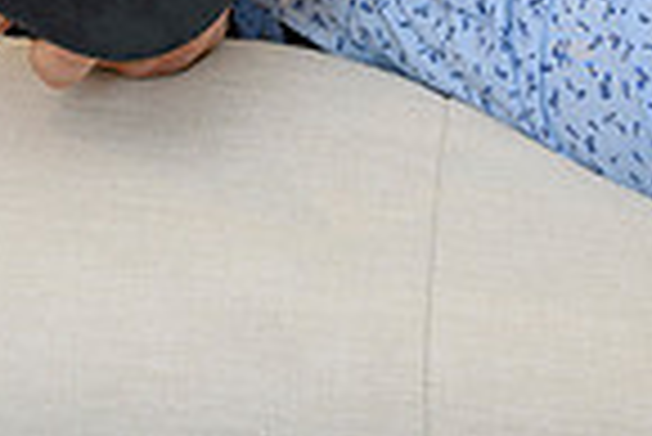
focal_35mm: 121
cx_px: 432
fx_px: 2194
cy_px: -562
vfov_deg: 10.1
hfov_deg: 16.9
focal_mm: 26
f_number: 5
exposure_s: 1/80
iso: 400
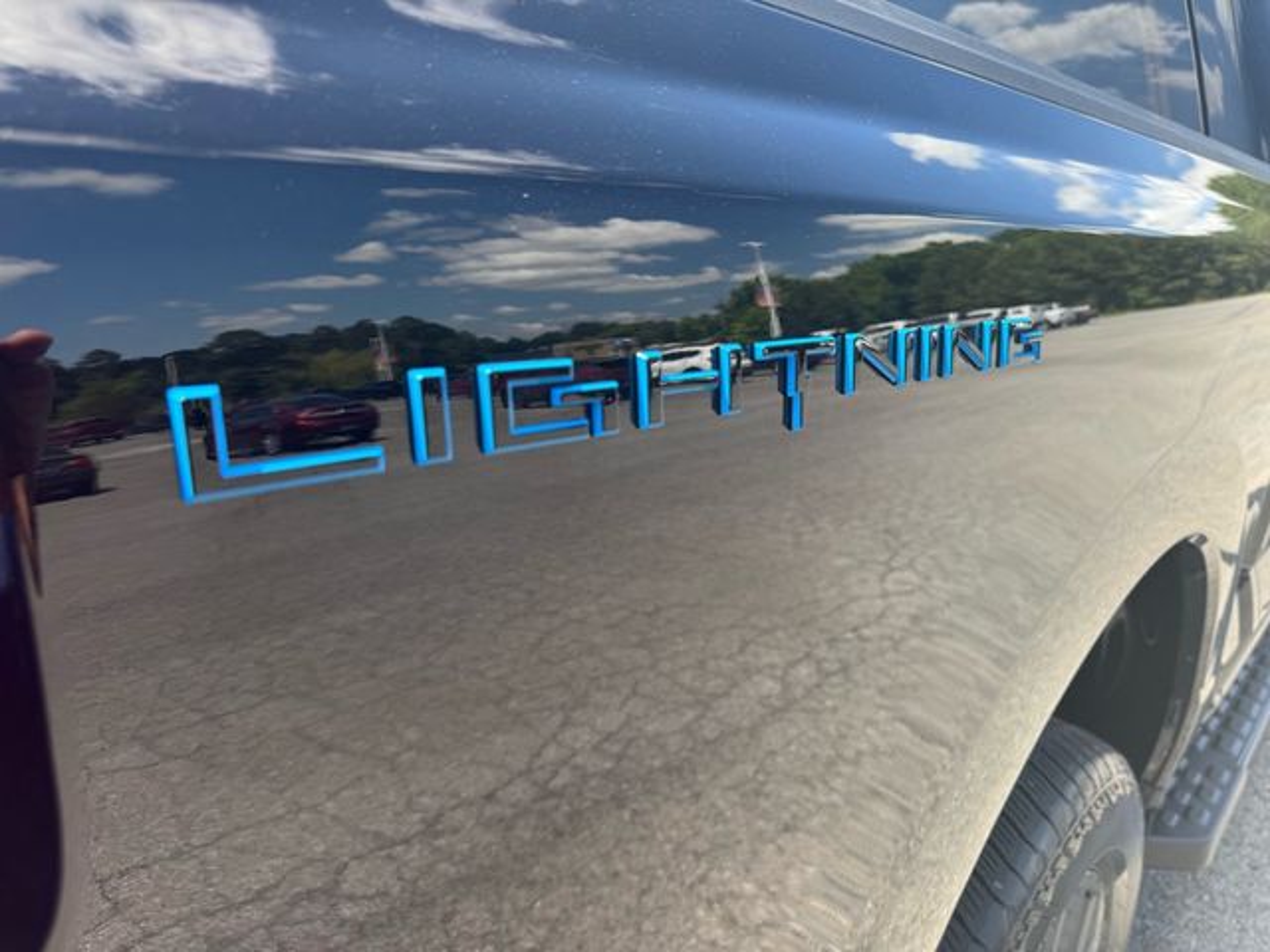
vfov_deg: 56.8
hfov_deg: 71.6
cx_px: 635
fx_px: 881
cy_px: 476
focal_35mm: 24
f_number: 1.78
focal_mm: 6.76
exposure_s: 1/658
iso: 80
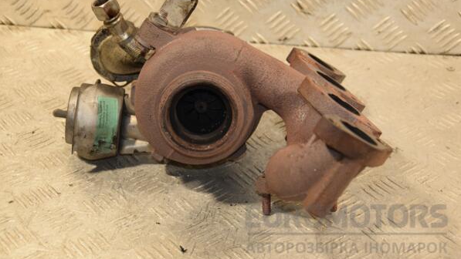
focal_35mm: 79
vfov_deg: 15.3
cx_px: 231
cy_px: 113
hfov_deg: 26.8
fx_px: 966
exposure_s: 1/125
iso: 800
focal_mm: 50
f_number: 5
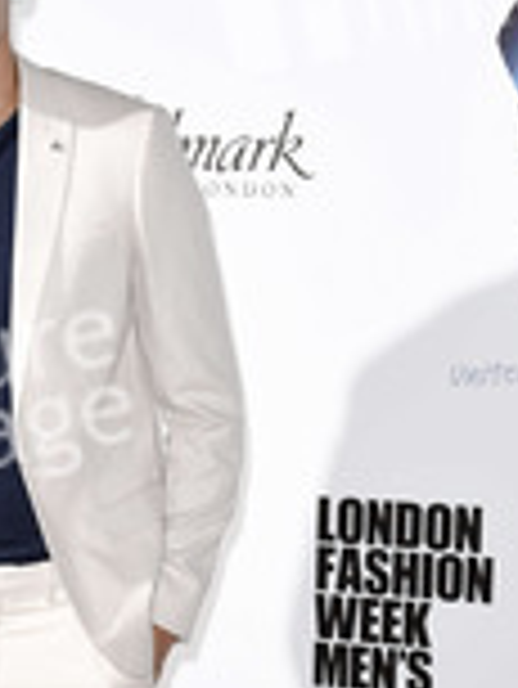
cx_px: 34
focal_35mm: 156
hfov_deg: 9.5
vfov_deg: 12.5
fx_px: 3108
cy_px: 643
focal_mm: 62
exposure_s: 1/250
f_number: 6.3
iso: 640
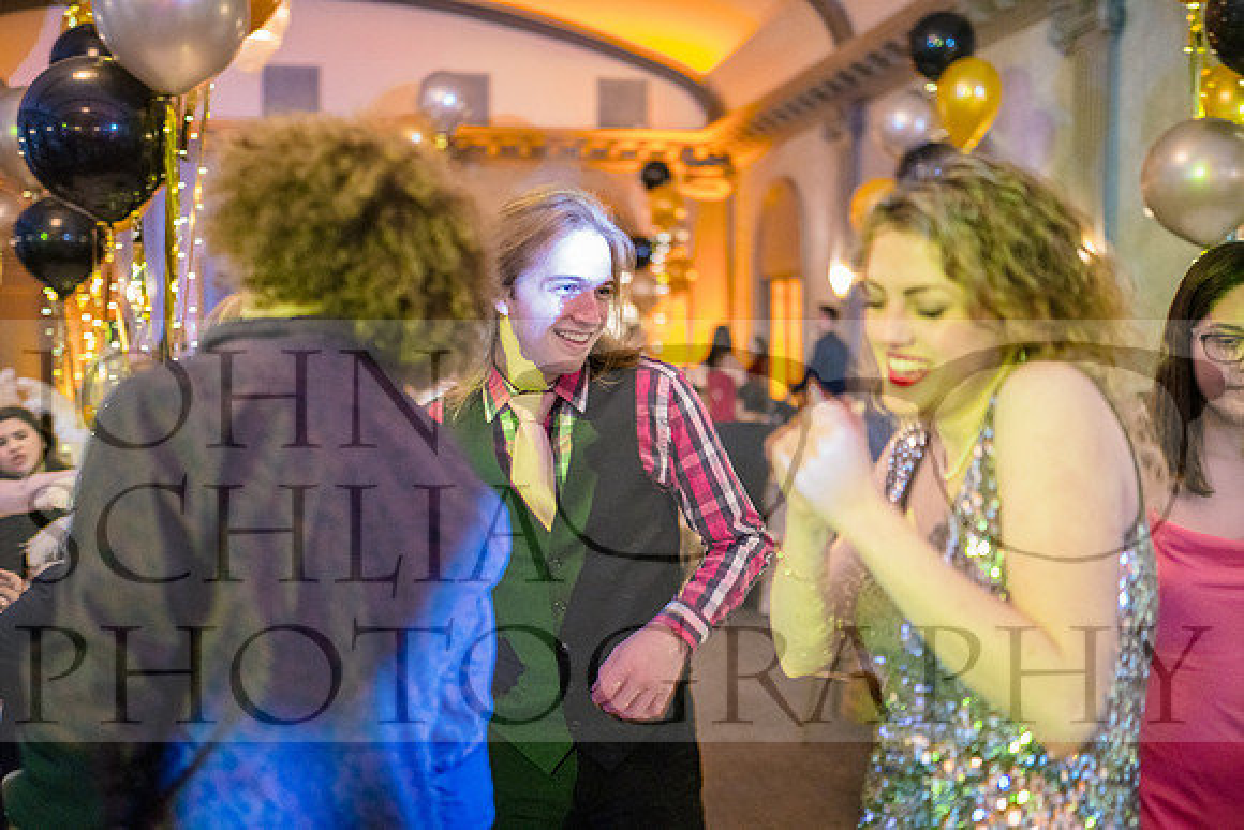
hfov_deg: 54.4
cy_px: 415
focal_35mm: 35
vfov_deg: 37.9
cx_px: 622
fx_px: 1210
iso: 10000
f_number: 1.4
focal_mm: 35
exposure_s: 1/50
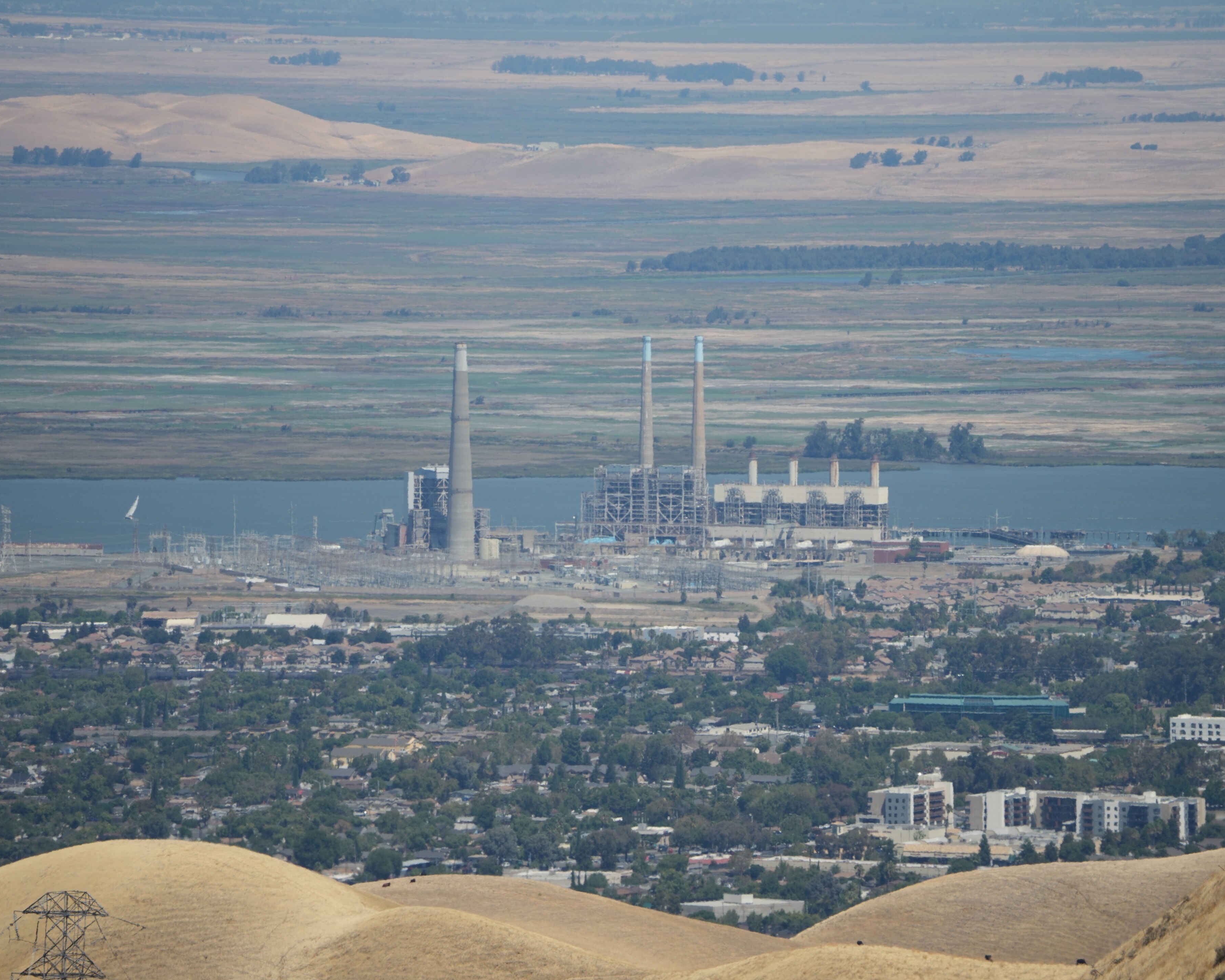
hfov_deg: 4.3
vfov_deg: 3.4
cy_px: 490
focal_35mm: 451
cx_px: 685
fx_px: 16352
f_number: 6.3
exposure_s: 1/1250
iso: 200
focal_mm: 400
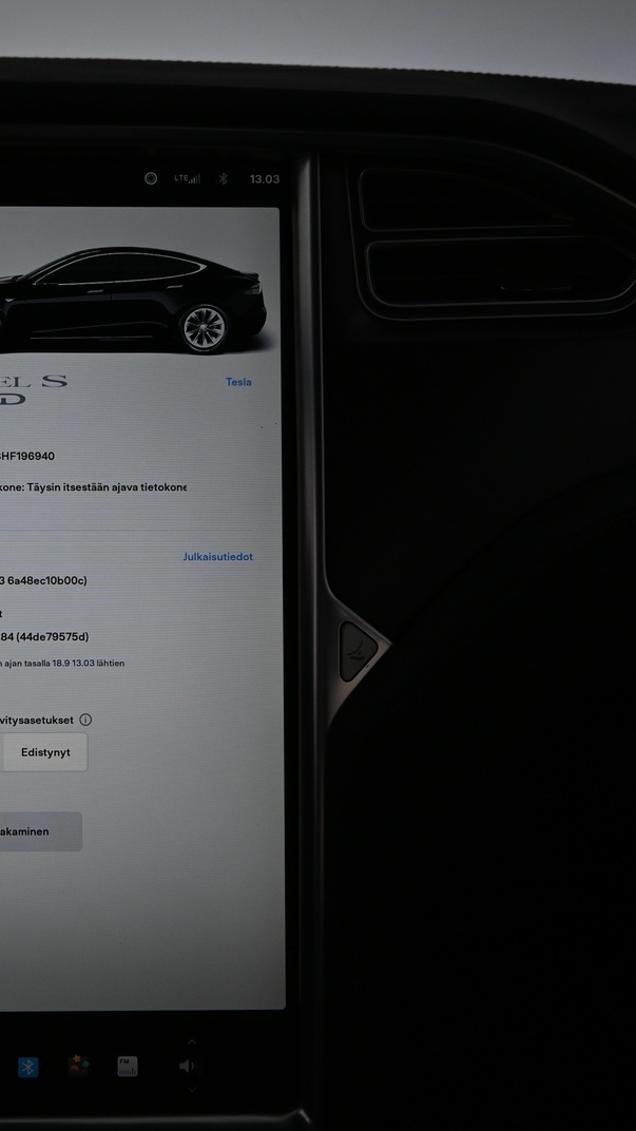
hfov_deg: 28.8
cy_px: 568
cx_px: -30
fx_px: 1139
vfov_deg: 52.8
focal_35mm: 38
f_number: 4.5
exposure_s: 1/60
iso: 500
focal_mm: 16
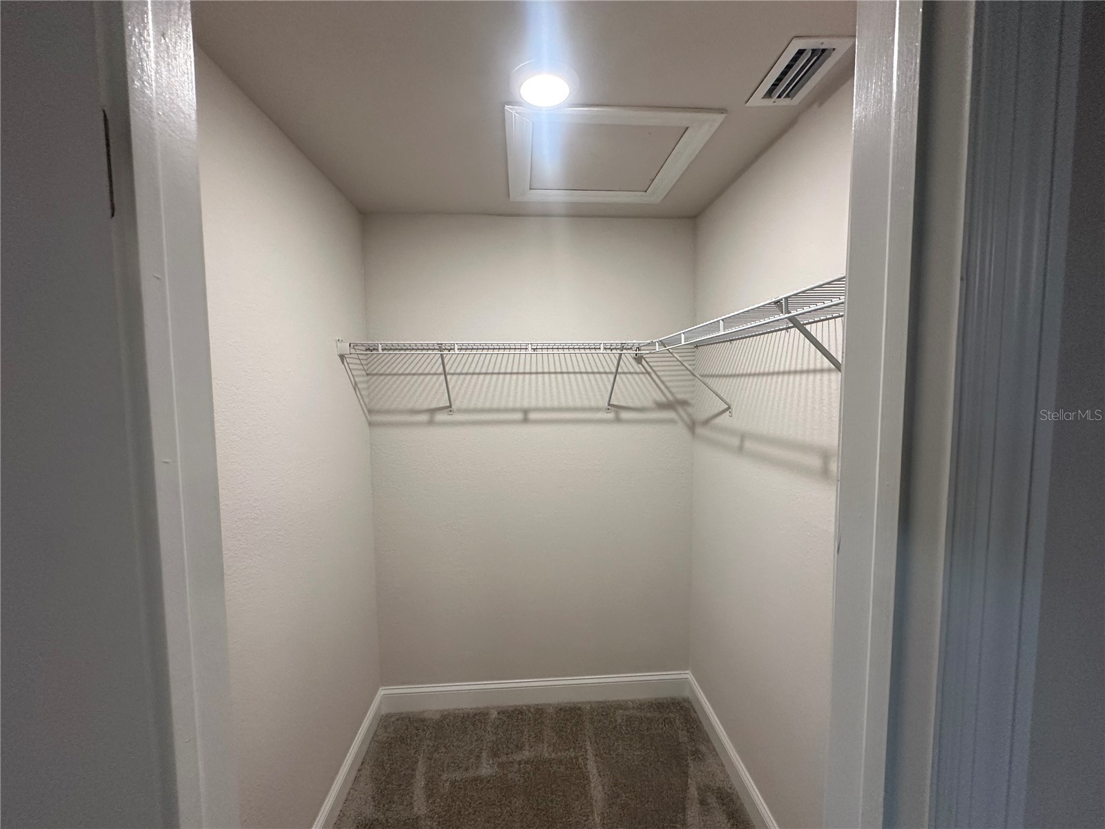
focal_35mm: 14
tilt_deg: -3.5
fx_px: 447
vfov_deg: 85.7
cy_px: 414
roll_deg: +1.0
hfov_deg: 102.1
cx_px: 552
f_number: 2.2
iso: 200
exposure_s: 1/120
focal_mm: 2.22
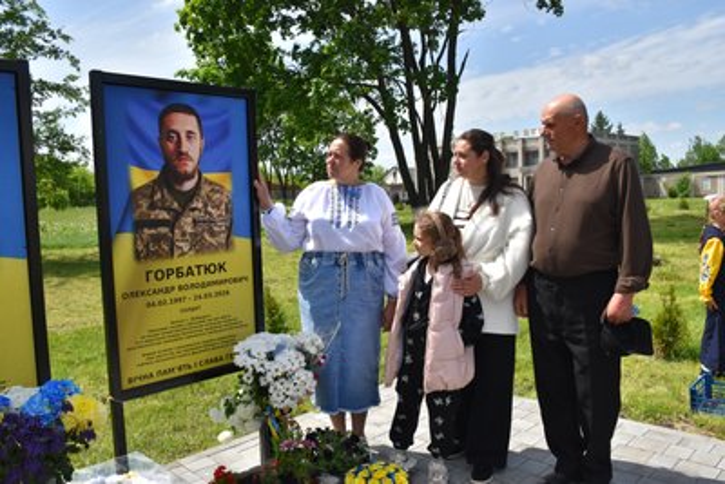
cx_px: 362
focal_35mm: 30
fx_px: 604
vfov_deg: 43.6
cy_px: 242
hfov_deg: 61.9
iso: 200
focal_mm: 20
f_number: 10
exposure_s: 1/400
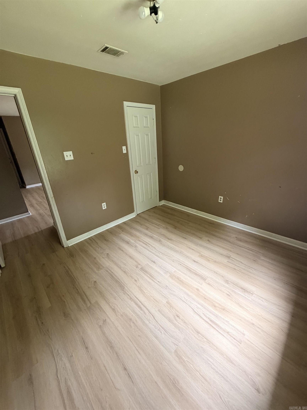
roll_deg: +3.9
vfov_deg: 102.1
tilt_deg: -22.7
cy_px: 205
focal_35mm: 14
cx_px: 154
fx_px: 166
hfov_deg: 85.7
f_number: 2.2
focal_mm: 2.22
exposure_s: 1/83
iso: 320
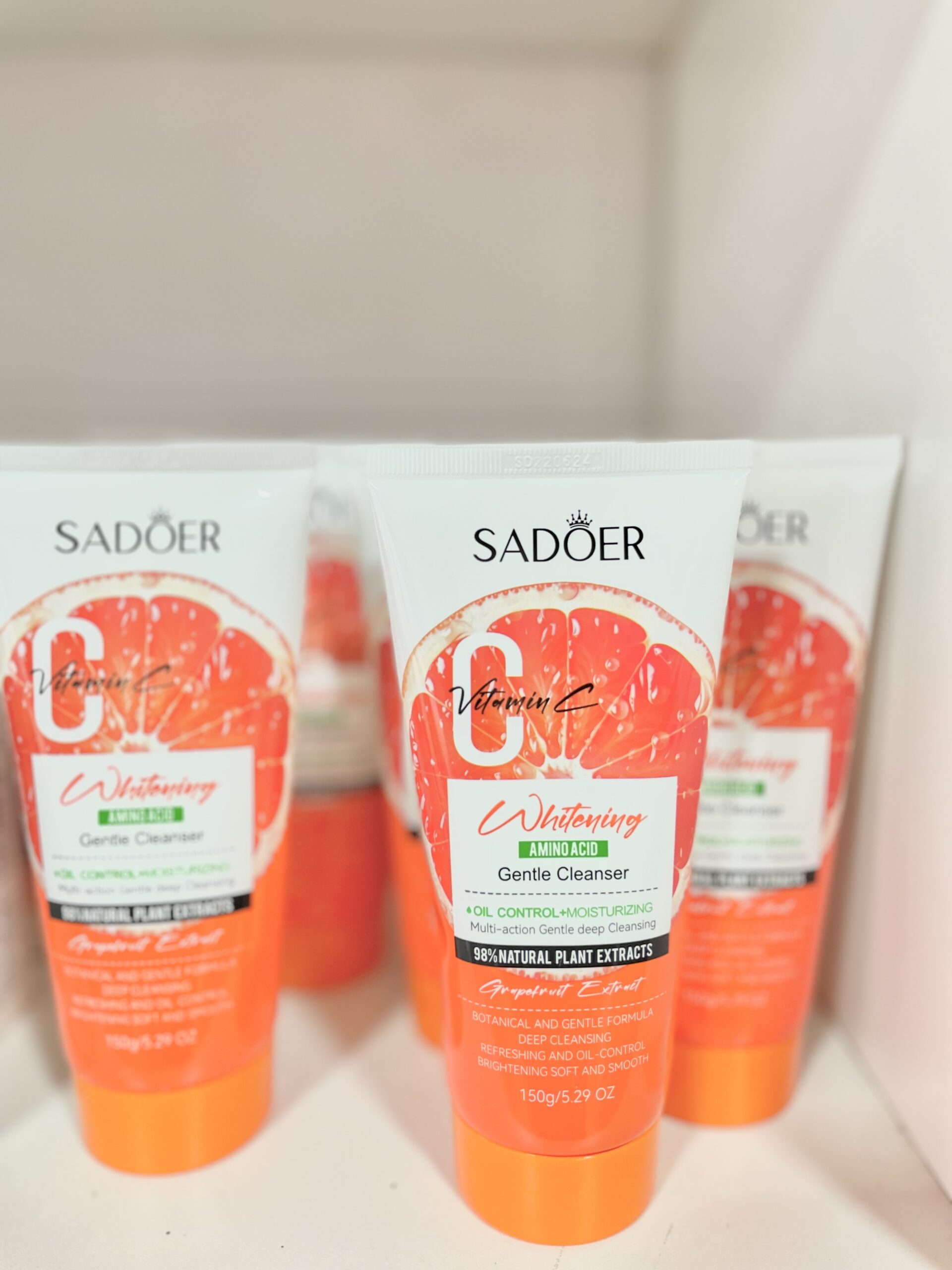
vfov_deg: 67.3
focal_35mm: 26
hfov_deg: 53.1
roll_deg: +1.5
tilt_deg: -11.5
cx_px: 476
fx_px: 953
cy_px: 635
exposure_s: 1/60
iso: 200
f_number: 1.6
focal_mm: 4.2
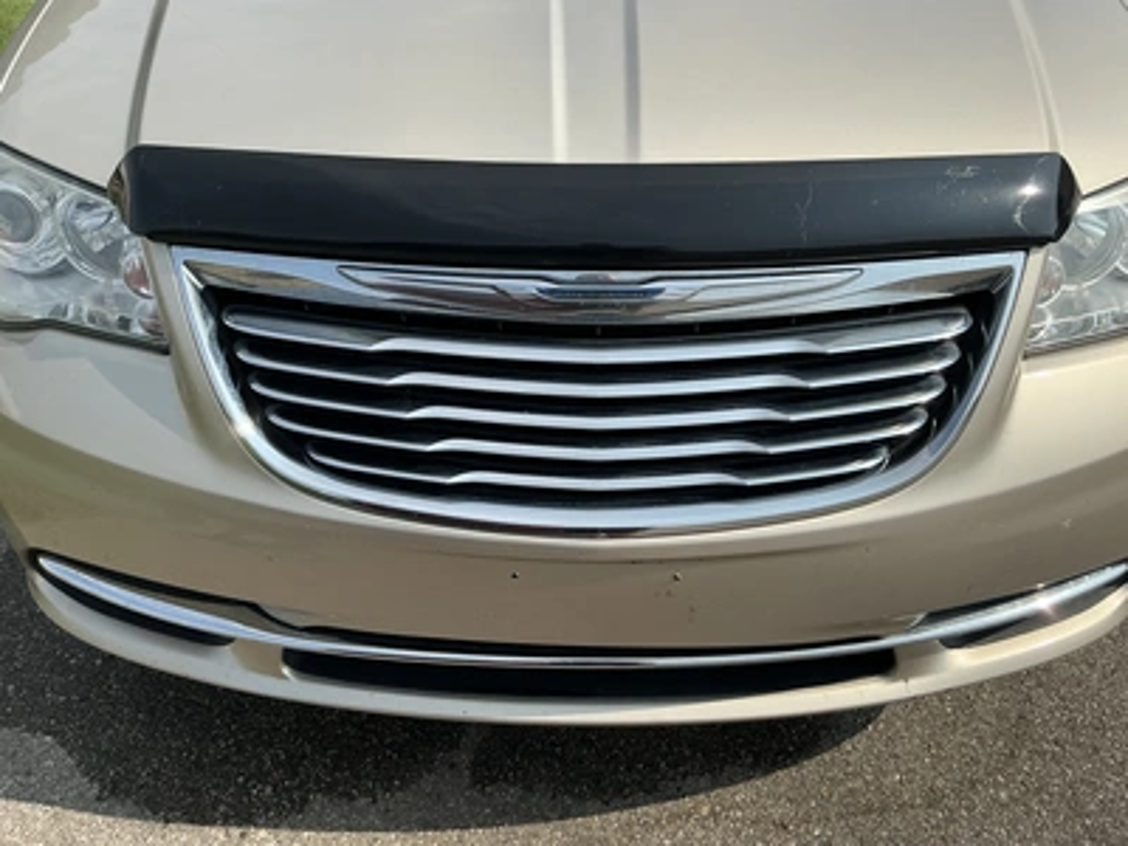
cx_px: 564
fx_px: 912
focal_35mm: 28
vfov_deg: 49.7
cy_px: 423
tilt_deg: -33.2
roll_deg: -1.4
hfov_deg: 63.4
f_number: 1.8
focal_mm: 3
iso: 25
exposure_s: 1/1984
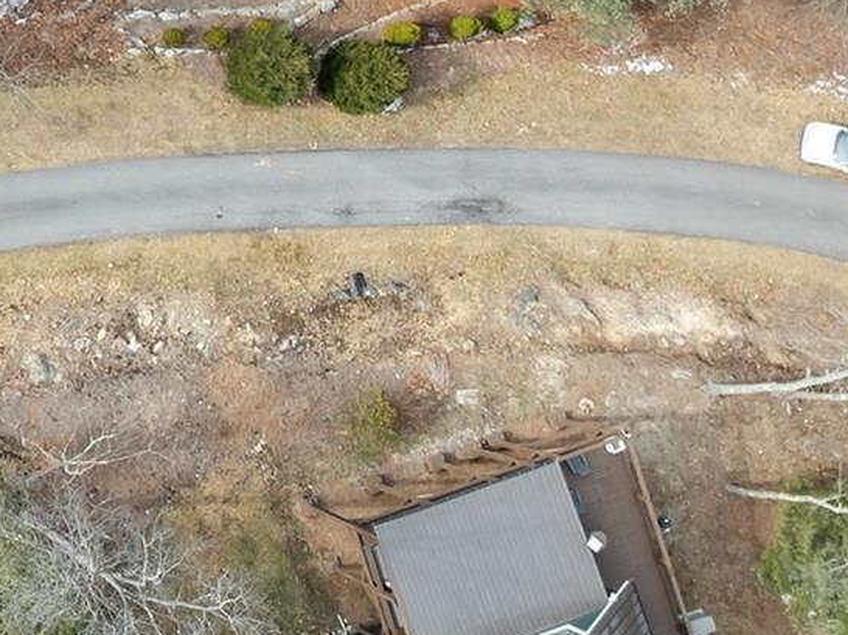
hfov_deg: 18.4
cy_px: 5
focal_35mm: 90
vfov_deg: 16.1
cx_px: -551
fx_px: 2204
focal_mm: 12.29
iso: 100
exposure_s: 1/120
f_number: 2.8
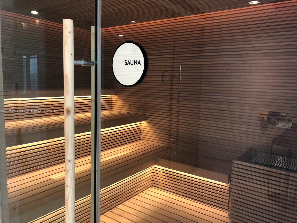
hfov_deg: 63.4
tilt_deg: -6.2
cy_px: 112
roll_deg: -1.2
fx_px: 240
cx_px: 148
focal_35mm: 28
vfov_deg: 49.7
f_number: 1.8
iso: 40
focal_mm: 4
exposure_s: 1/17
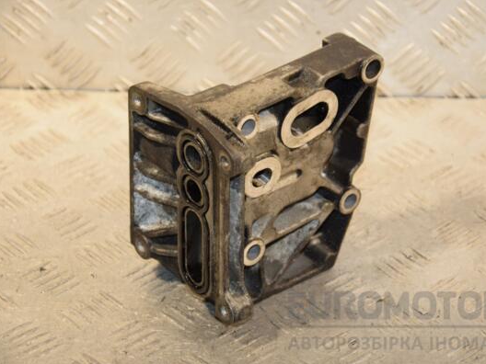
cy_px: 183
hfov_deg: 15.0
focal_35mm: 131
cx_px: 271
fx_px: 1839
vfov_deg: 11.3
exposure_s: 1/160
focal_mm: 80
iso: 800
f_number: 5.3
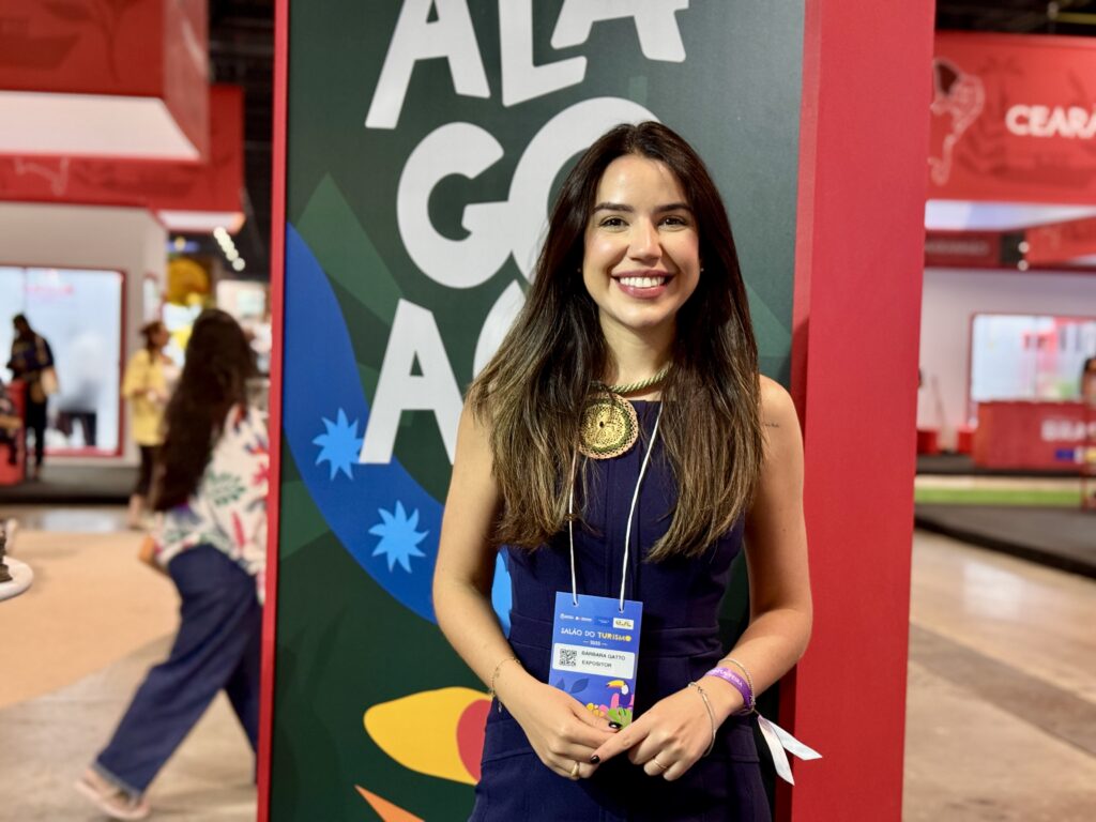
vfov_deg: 30.3
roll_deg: -1.9
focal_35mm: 48
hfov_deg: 39.7
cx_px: 548
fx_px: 1520
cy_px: 411
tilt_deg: -3.1
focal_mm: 6.76
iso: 320
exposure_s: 1/40
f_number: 1.78
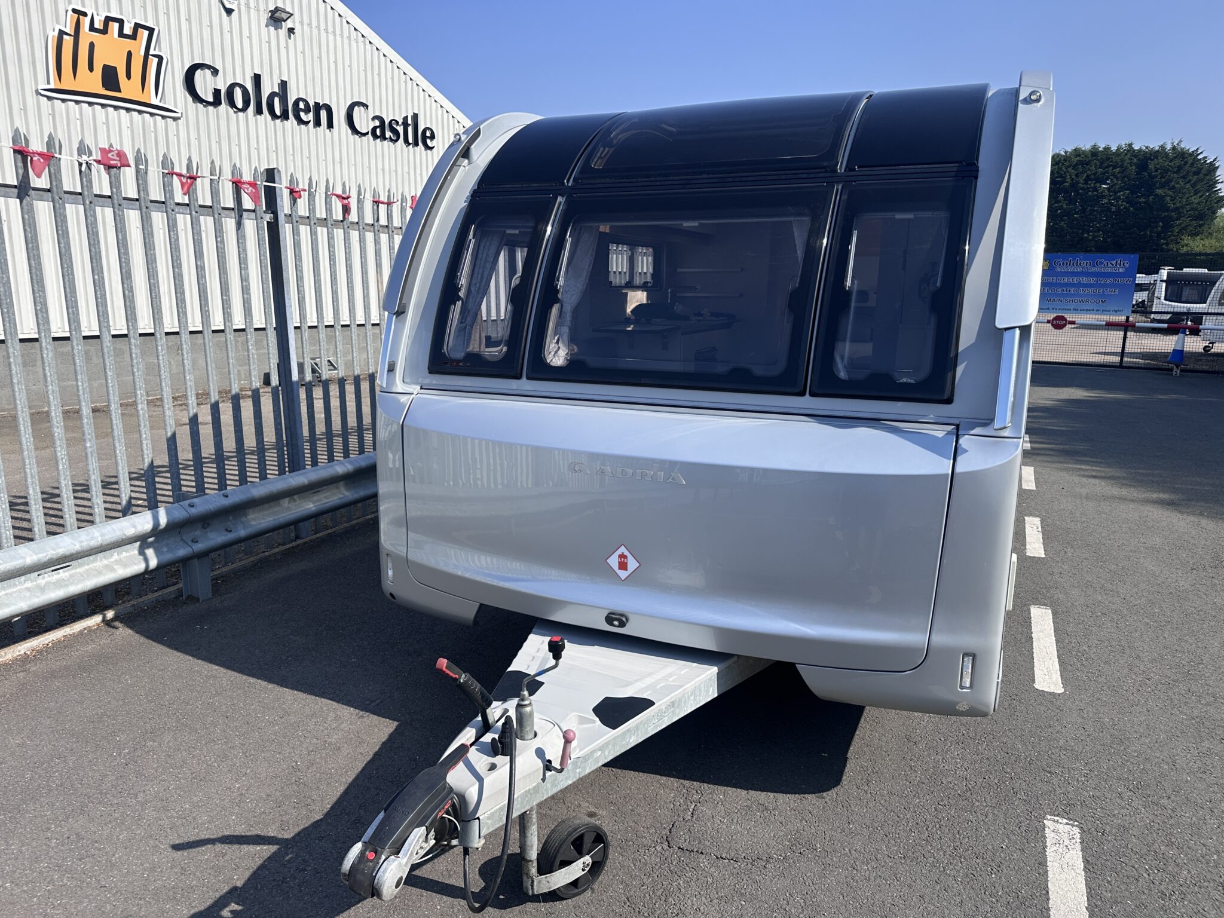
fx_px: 849
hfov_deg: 71.6
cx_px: 612
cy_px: 459
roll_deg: +0.8
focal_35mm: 24
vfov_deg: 56.8
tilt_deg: -12.7
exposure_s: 1/3597
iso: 80
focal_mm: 6.86
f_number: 1.78
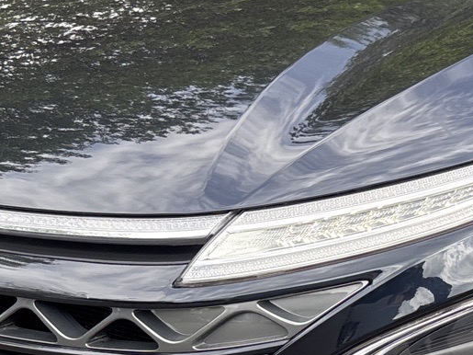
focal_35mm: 97
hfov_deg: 19.6
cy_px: 218
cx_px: 484
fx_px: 1325
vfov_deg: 15.2
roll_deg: +1.6
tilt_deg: -14.6
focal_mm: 5.96
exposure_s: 1/444
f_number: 1.6
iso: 50
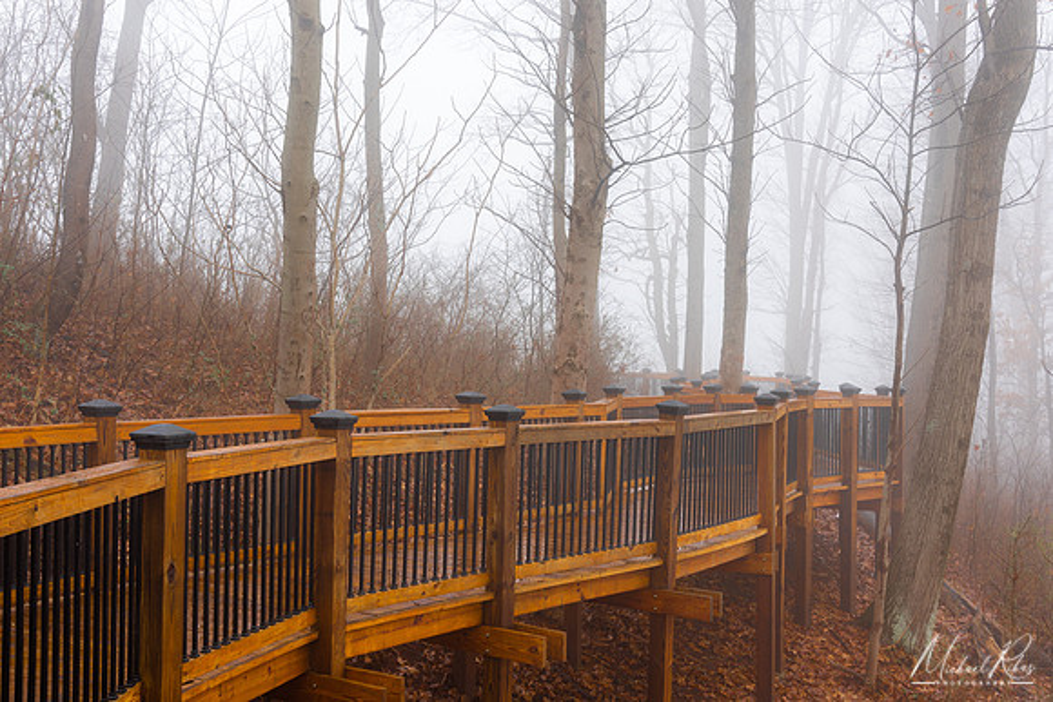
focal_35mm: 40
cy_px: 351
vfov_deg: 33.4
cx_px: 526
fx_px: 1170
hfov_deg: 48.4
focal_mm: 40
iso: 100
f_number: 13
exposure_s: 1/15
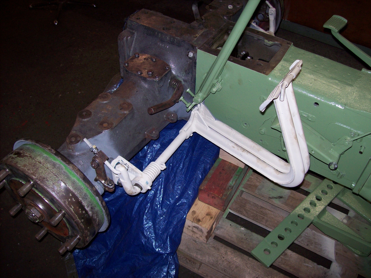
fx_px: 386
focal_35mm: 36
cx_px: 186
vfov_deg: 39.6
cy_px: 139
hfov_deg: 51.4
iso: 80
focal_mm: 6
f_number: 2.7
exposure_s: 1/64
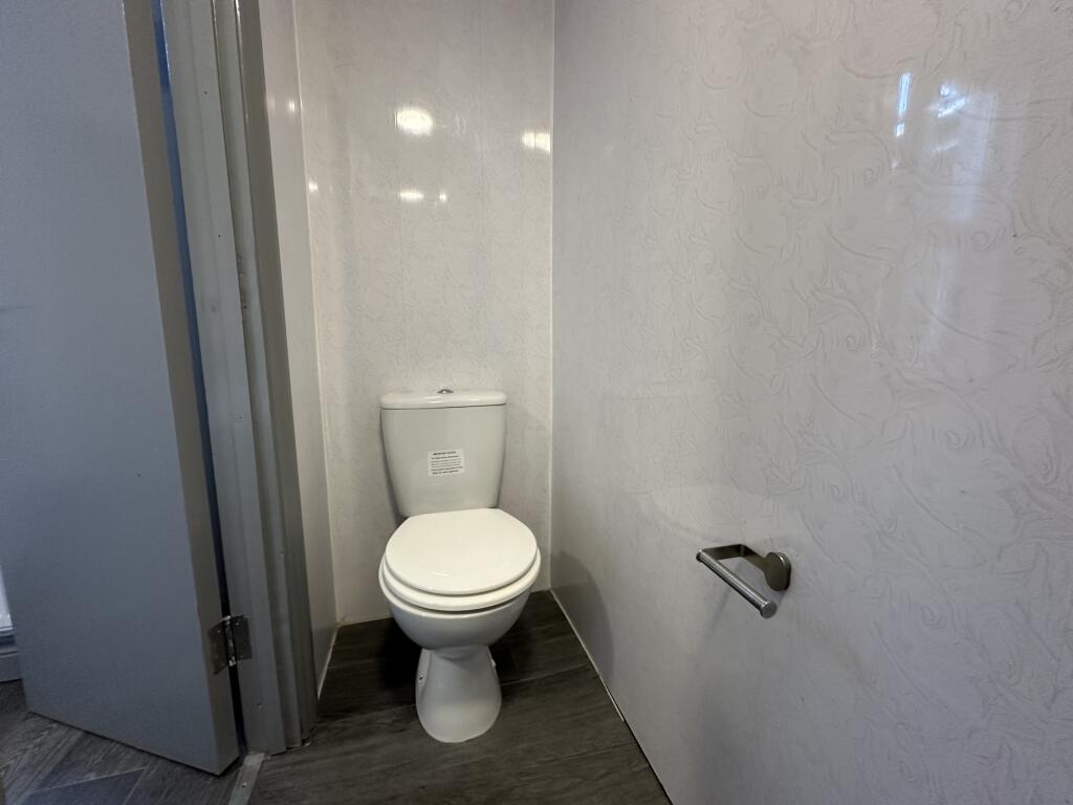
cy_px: 402
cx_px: 536
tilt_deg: -9.1
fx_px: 434
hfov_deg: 102.1
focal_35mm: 14
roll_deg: +0.3
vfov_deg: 85.7
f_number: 2.2
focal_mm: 2.22
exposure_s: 1/50
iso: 200
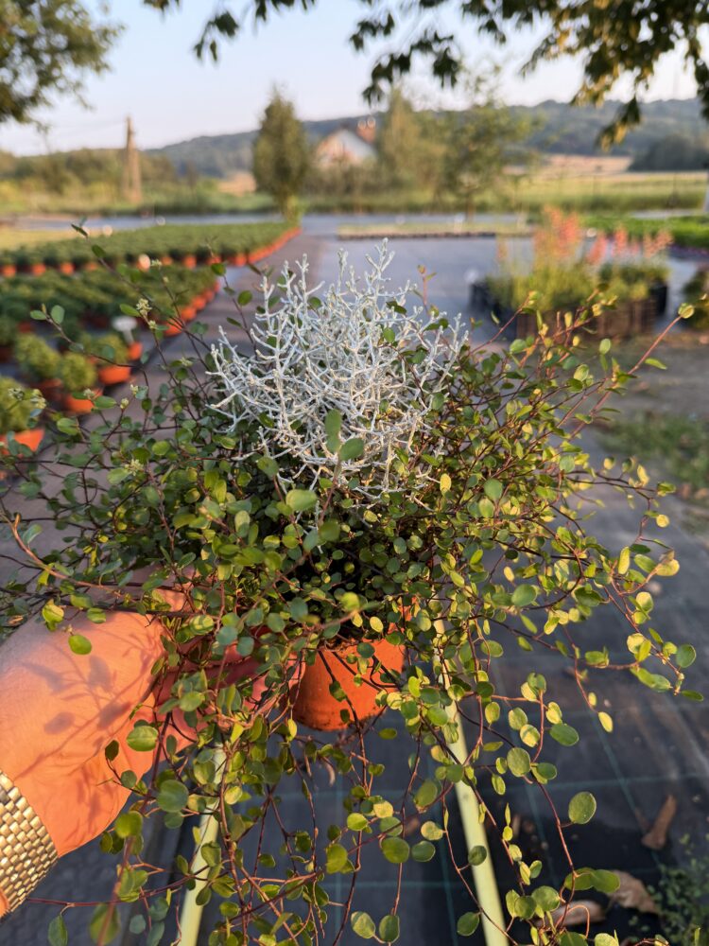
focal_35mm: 24
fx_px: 655
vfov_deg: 71.6
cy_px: 473
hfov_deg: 56.8
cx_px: 354
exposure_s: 1/246
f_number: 1.78
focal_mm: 6.76
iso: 80
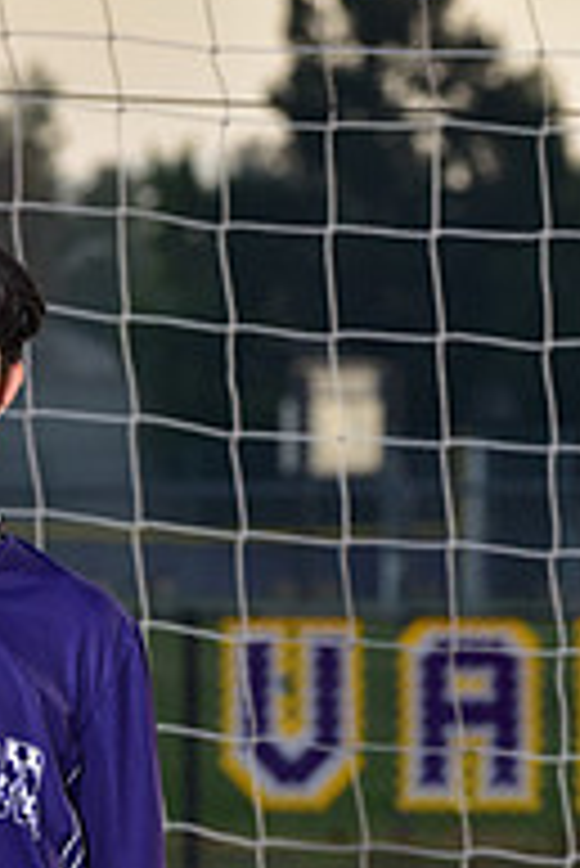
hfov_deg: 3.0
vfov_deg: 4.4
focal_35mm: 465
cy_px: 1057
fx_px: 11217
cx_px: -52
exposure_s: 1/250
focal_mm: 155
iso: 400
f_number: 7.1
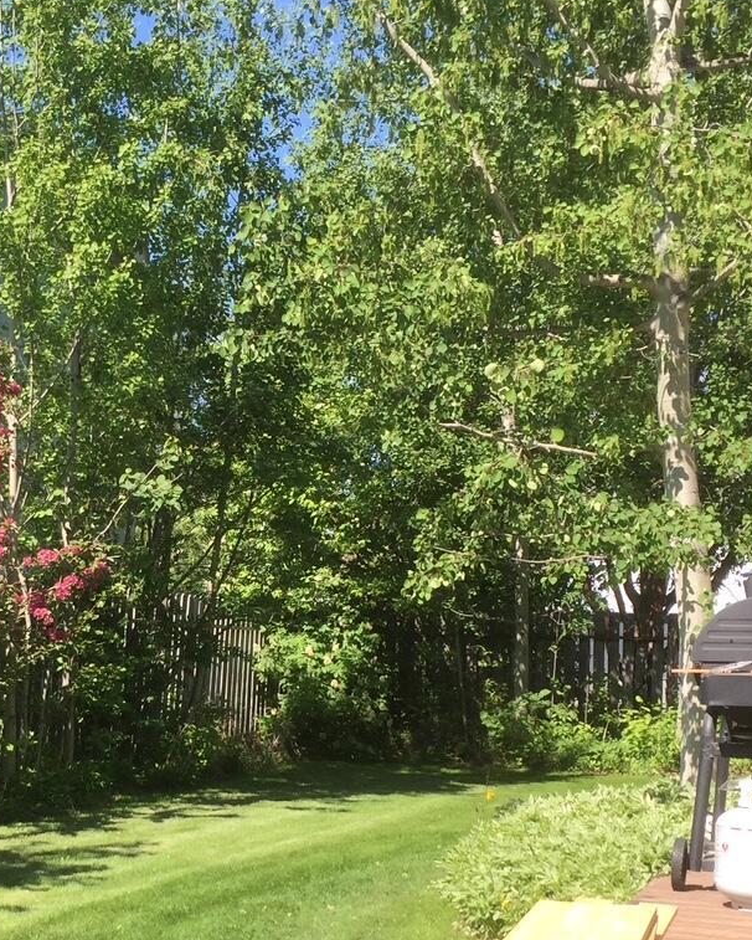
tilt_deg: -0.7
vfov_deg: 30.7
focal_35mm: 61
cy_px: 648
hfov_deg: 24.6
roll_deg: -1.0
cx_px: 163
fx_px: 1696
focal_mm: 4.15
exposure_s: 1/791
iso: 32
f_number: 2.2
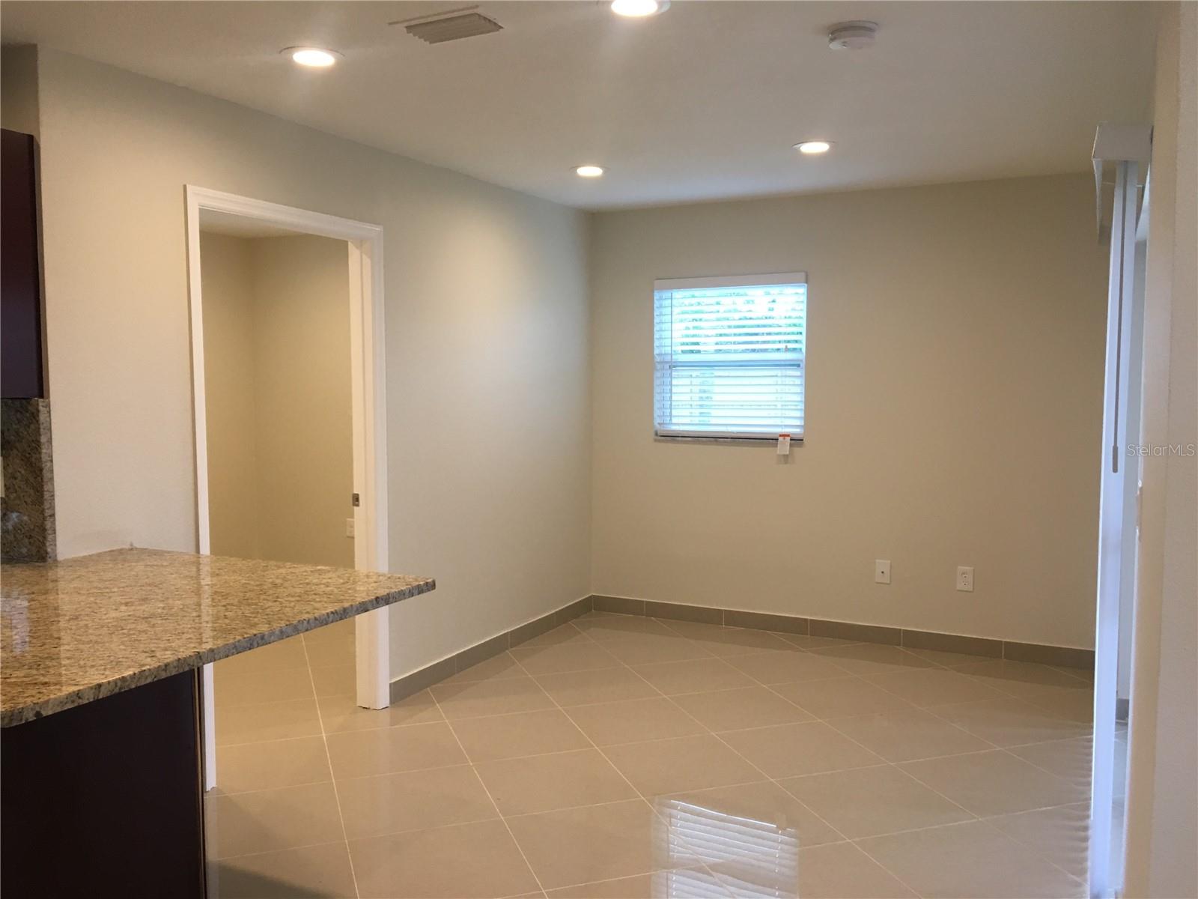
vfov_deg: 48.2
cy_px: 450
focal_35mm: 29
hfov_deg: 61.7
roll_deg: +0.0
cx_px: 599
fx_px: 1004
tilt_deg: -4.9
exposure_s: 1/30
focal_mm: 4.15
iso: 40
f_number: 2.2
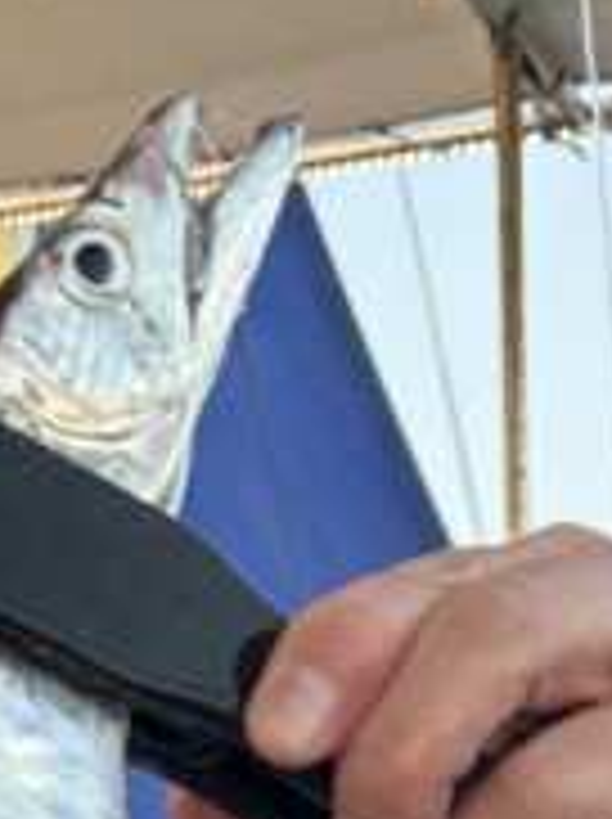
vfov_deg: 11.9
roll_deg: +1.9
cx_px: -486
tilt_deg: -4.8
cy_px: 1800
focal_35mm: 143
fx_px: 3379
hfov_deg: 9.8
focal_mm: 5.96
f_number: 1.6
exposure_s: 1/243
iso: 125
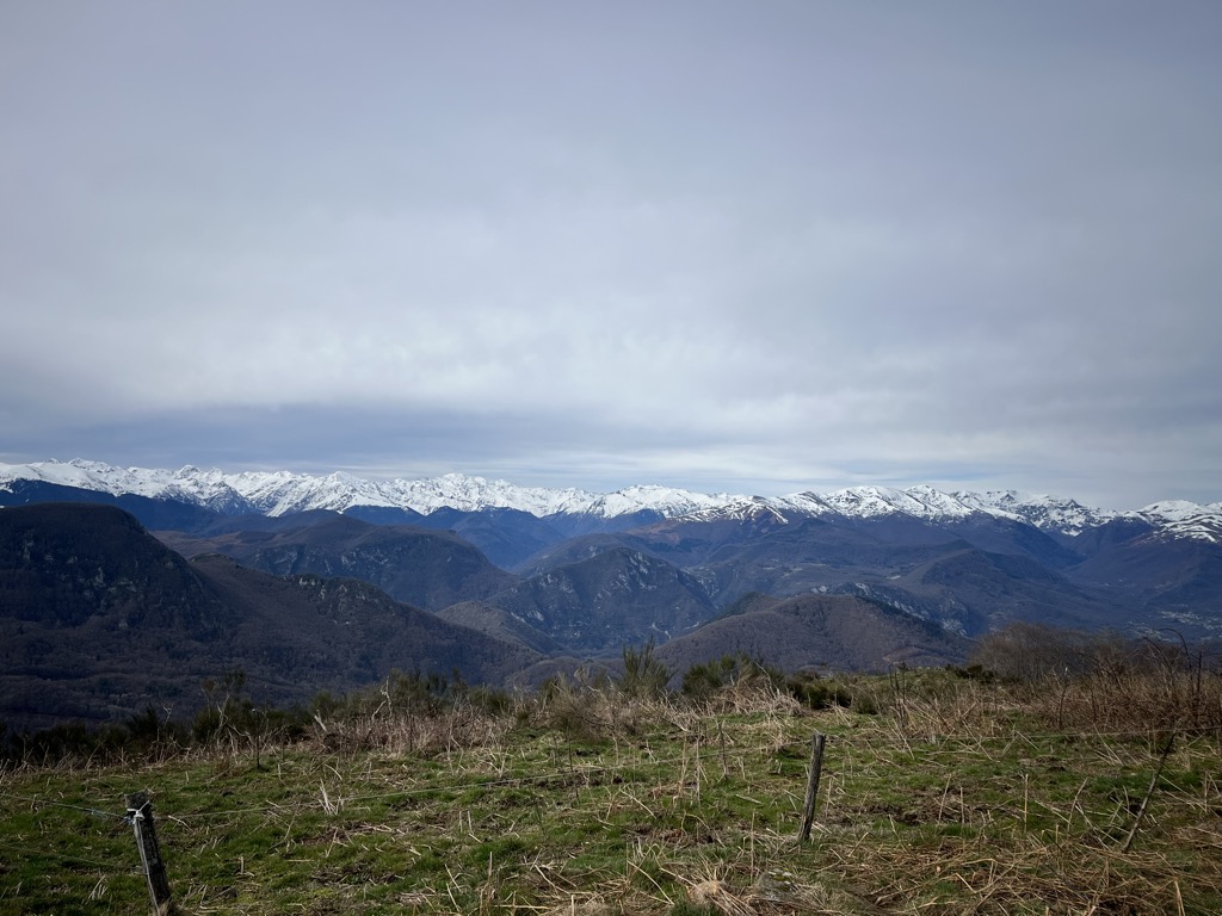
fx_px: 918
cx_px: 611
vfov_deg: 53.1
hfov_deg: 67.3
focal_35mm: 26
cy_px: 458
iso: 50
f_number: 1.6
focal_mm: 5.1
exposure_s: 1/7353
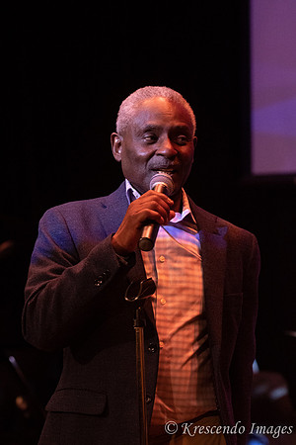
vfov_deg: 11.8
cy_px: 222
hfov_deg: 7.9
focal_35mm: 174
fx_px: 2146
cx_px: 148
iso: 3200
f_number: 4
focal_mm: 116
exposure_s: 1/250
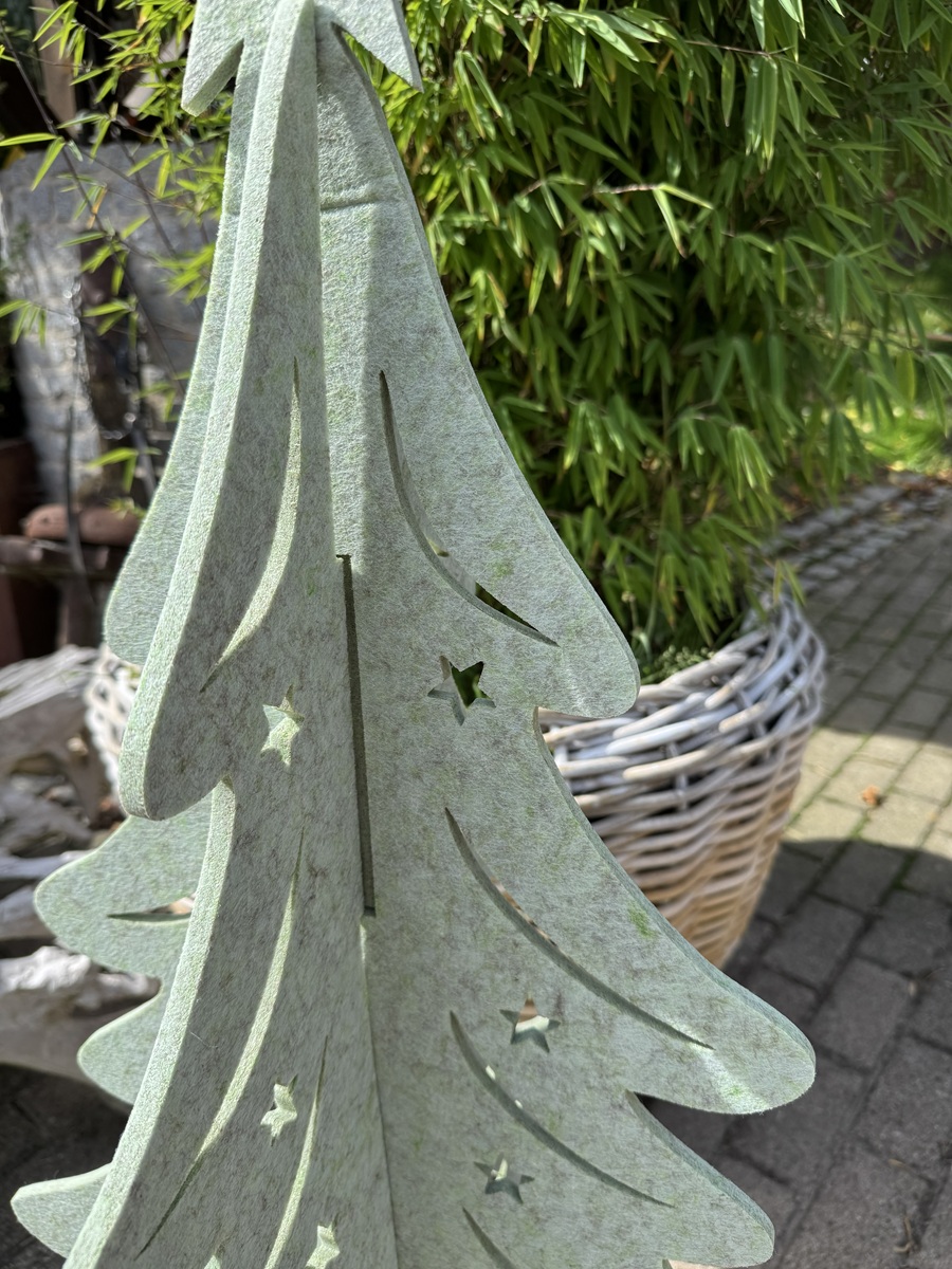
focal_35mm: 24
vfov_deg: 71.6
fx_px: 880
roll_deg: +0.9
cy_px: 634
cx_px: 476
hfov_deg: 56.8
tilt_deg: -18.9
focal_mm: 6.76
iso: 80
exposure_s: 1/1721
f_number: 1.78
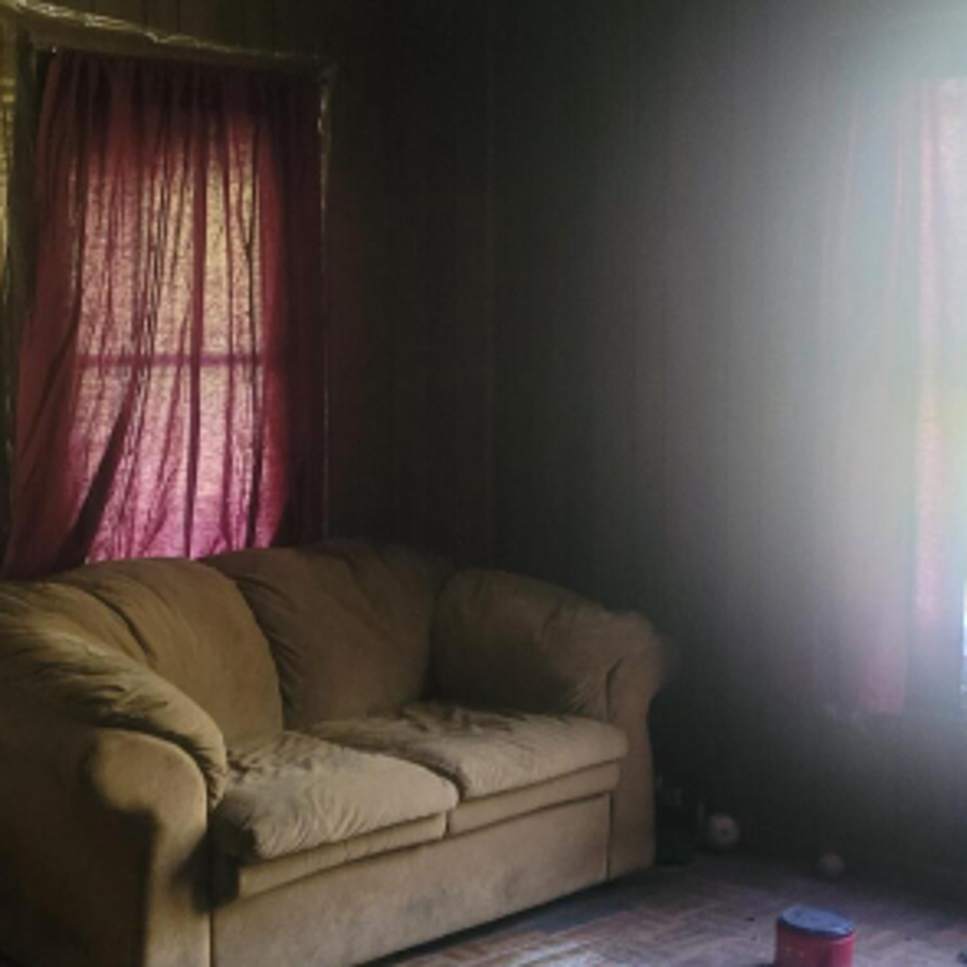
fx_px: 1643
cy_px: 552
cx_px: 328
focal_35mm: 52
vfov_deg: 32.7
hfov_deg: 32.5
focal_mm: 5.4
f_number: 1.8
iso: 500
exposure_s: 1/24
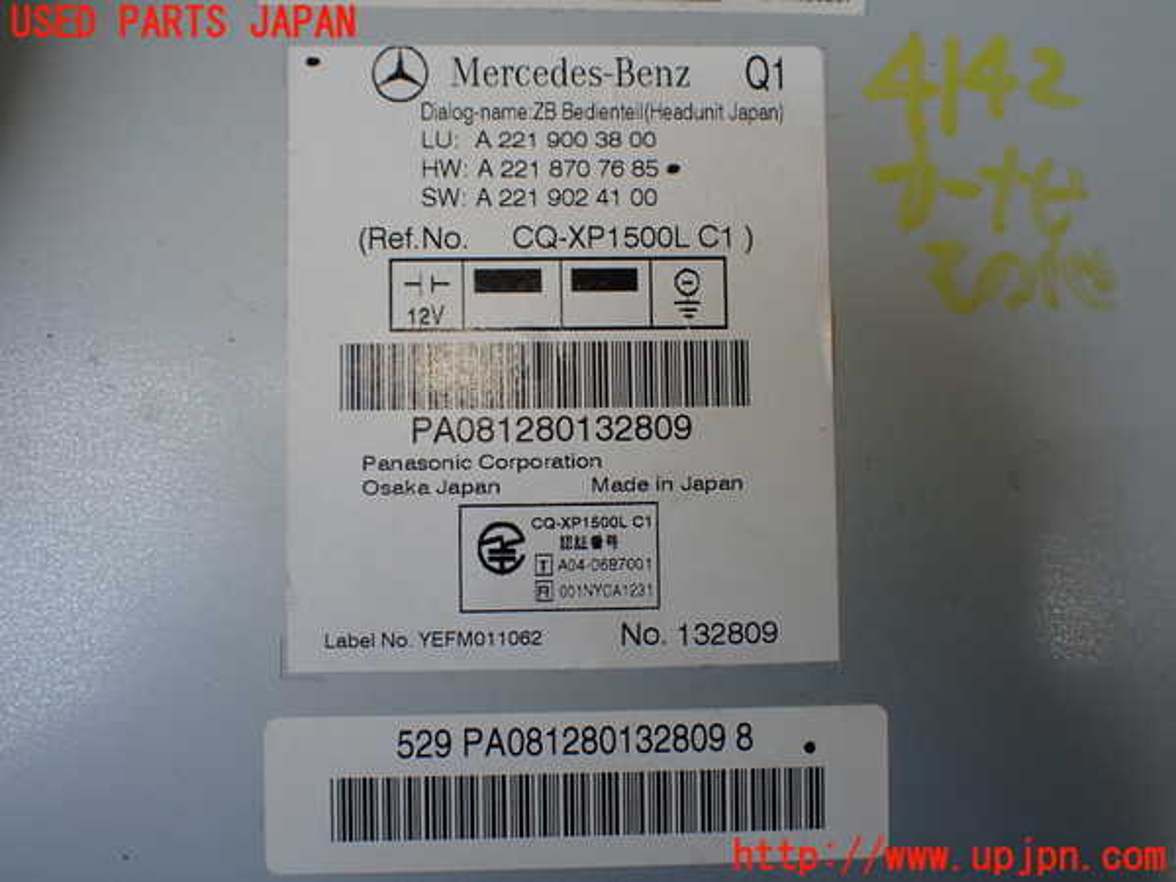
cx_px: 588
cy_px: 441
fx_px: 1019
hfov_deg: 60.0
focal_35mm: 30
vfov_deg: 46.8
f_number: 3.2
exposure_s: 1/160
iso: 100
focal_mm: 5.4
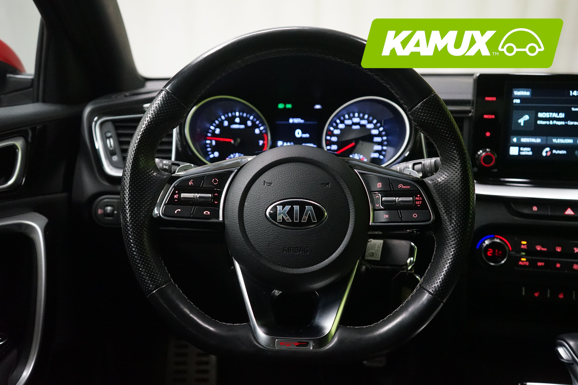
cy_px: 192
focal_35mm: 33
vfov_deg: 40.0
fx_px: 530
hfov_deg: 57.2
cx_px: 289
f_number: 4
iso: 5000
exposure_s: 1/60
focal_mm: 33
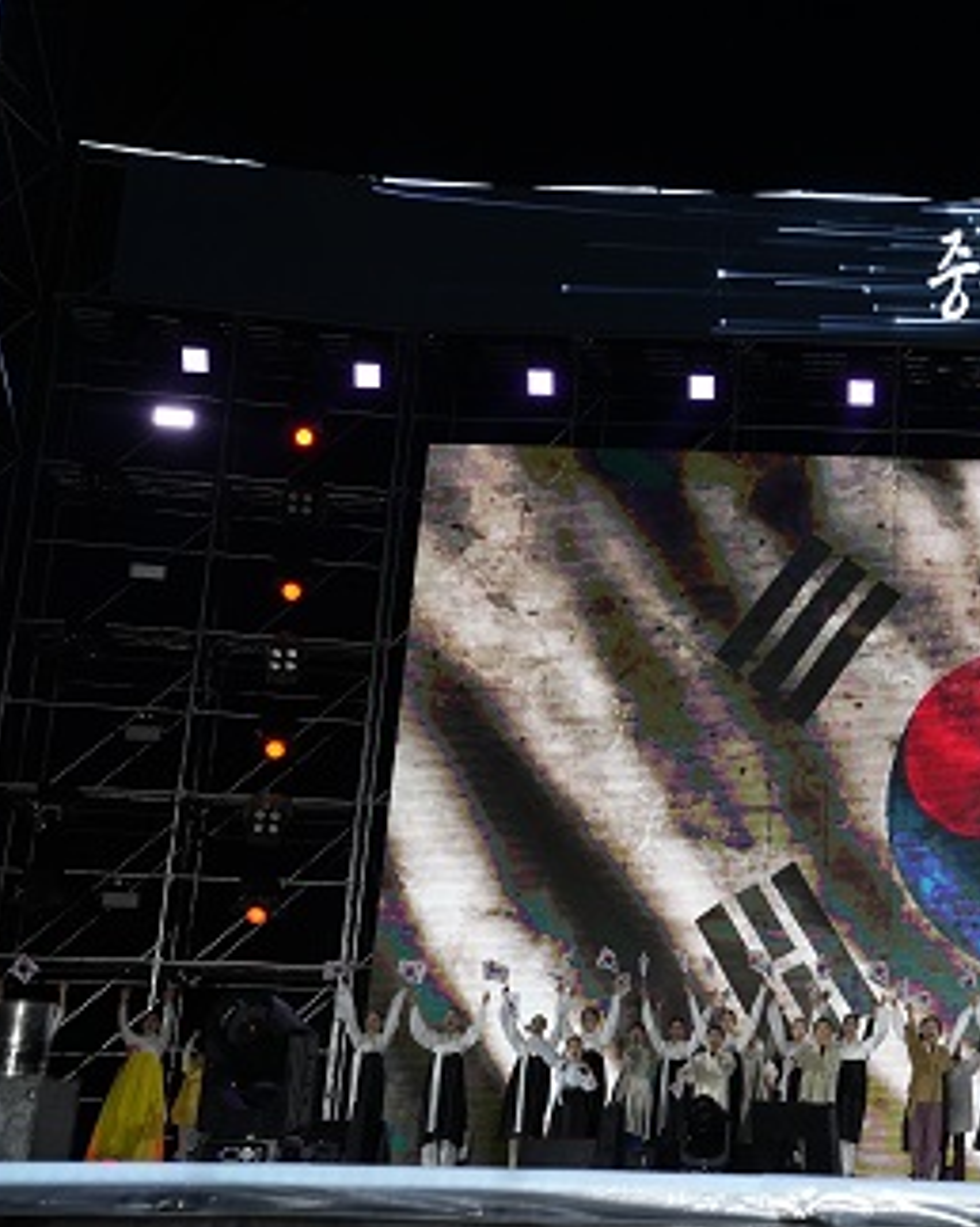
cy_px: 536
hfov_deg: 21.3
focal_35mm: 68
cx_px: 1083
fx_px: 2468
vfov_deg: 27.9
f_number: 7.1
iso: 1600
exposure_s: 1/250
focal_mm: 39
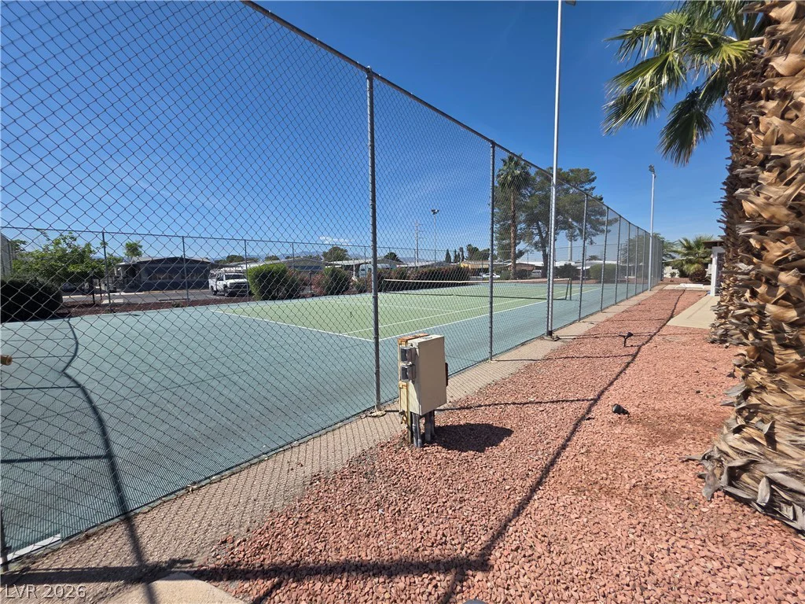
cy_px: 302
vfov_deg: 89.9
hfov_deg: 106.2
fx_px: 302
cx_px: 402
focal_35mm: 13
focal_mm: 2.2
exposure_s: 1/2874
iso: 40
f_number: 1.9
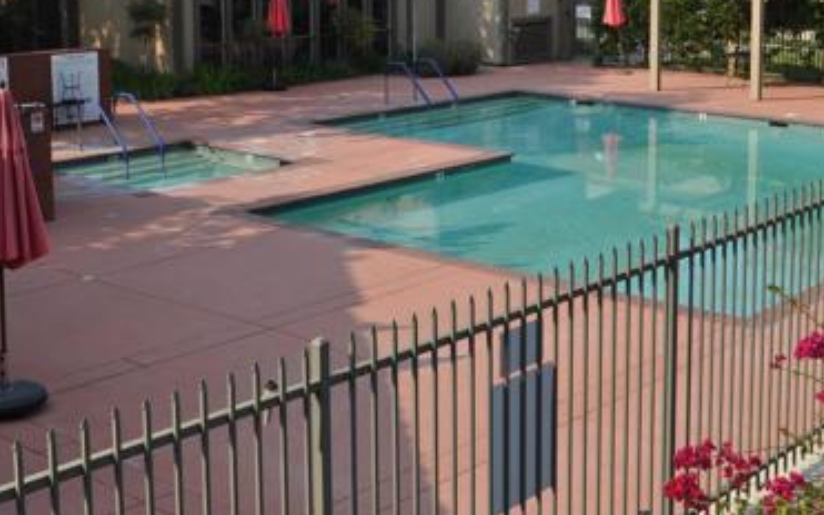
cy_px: 83
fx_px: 1303
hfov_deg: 34.7
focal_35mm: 58
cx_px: 564
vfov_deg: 22.0
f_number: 9
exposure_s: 1/320
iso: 200
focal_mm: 22
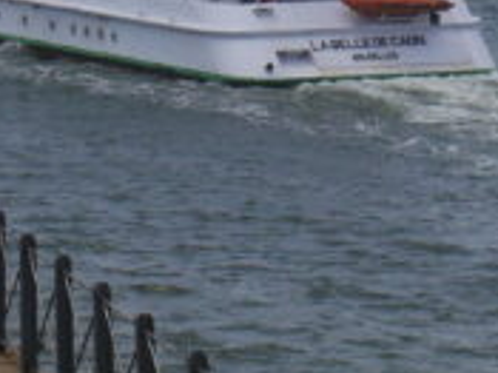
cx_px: -28
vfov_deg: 5.0
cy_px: -255
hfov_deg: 6.7
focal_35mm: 293
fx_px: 4212
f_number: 11
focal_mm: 25
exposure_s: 1/400
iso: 200
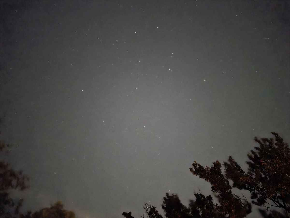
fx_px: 193
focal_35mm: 23
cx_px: 145
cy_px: 109
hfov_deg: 73.9
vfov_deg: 58.9
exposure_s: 1/1.42
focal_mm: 6.3
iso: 2500
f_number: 1.7
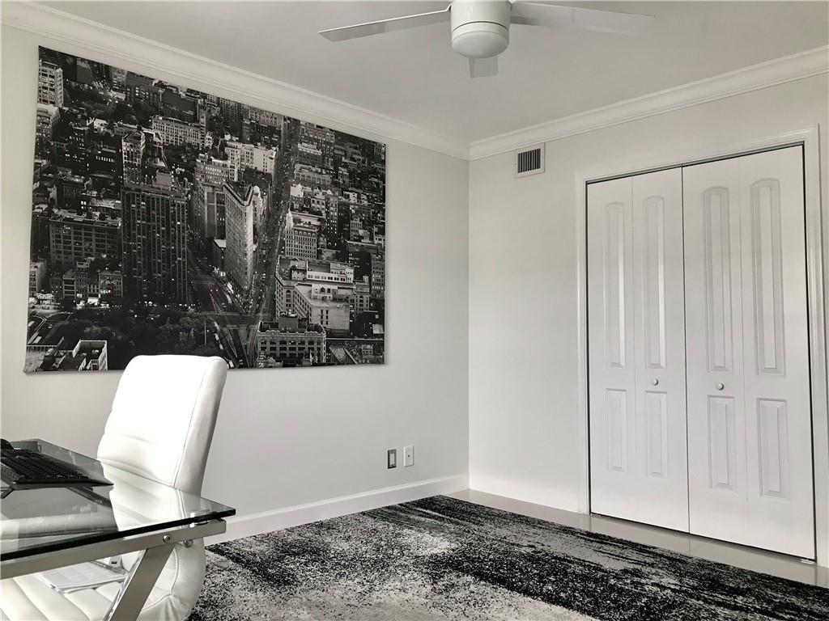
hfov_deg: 63.4
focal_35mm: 28
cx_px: 414
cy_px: 310
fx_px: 671
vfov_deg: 49.7
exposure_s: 1/30
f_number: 1.8
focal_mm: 3.99
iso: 25
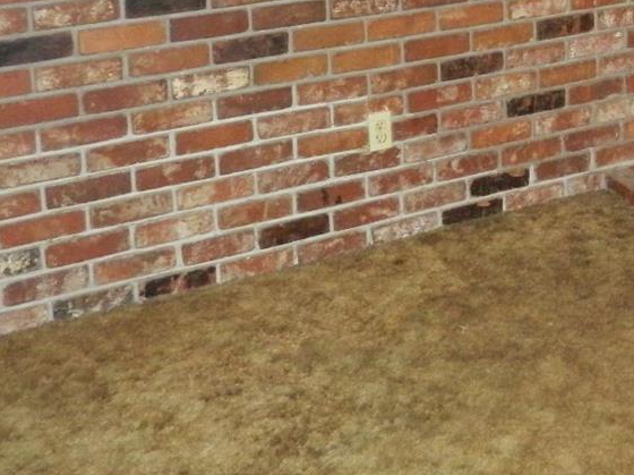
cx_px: 594
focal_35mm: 67
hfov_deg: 27.7
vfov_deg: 20.5
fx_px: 1226
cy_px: -93
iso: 400
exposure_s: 1/30
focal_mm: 4.5
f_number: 3.1
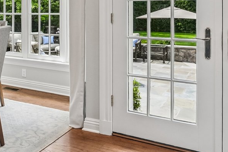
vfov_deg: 26.9
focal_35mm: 48
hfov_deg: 37.8
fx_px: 304
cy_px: 12
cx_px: 14
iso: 800
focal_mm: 14
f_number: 6.3
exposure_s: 1/640
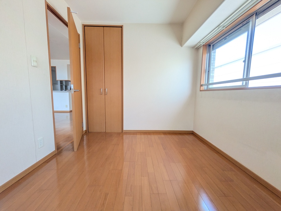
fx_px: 114
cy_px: 106
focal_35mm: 14
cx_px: 140
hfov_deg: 102.1
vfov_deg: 85.7
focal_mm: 1.83
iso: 50
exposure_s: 1/121
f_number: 2.2
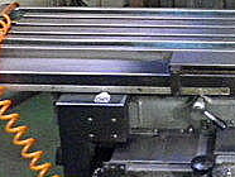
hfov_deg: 21.8
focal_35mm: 86
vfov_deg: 16.6
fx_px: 585
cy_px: -23
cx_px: 243
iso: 800
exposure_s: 1/4
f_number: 3.5
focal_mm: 4.5
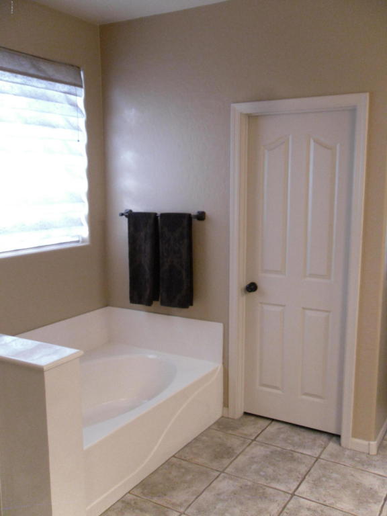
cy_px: 258
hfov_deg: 32.2
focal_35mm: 45
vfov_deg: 42.1
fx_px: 671
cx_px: 194
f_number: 3.5
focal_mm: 6.3
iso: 400
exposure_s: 1/45
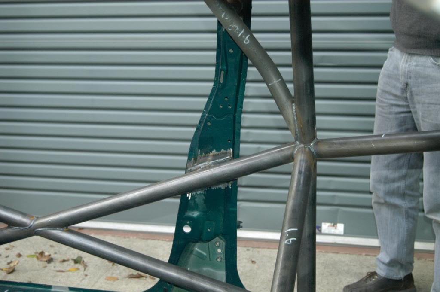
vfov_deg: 23.7
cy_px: 146
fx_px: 696
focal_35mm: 57
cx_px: 220
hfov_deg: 35.1
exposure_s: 1/80
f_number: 5
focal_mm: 38
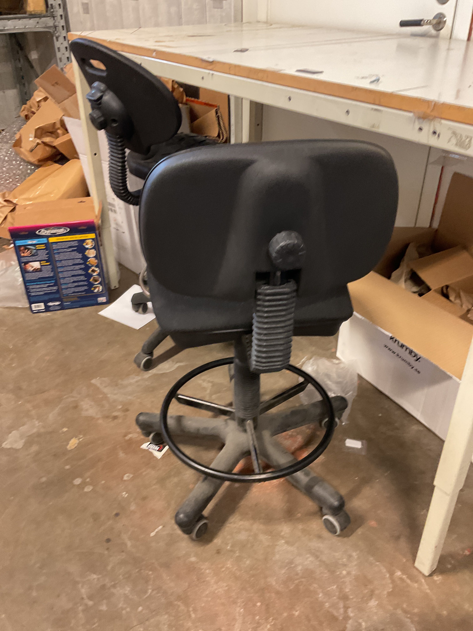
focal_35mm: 29
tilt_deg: -31.6
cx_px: 236
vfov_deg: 61.7
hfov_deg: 48.2
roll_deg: -1.1
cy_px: 316
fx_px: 528
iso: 200
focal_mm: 3
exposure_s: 1/33
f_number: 1.8
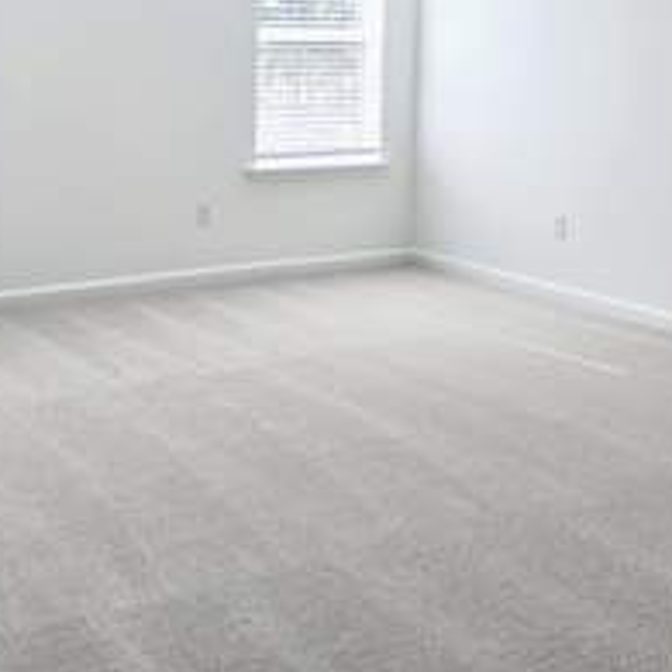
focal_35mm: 50
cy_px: 88
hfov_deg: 32.9
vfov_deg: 32.6
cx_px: 114
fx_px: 1098
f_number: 1.7
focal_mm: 6.3
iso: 12
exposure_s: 1/167
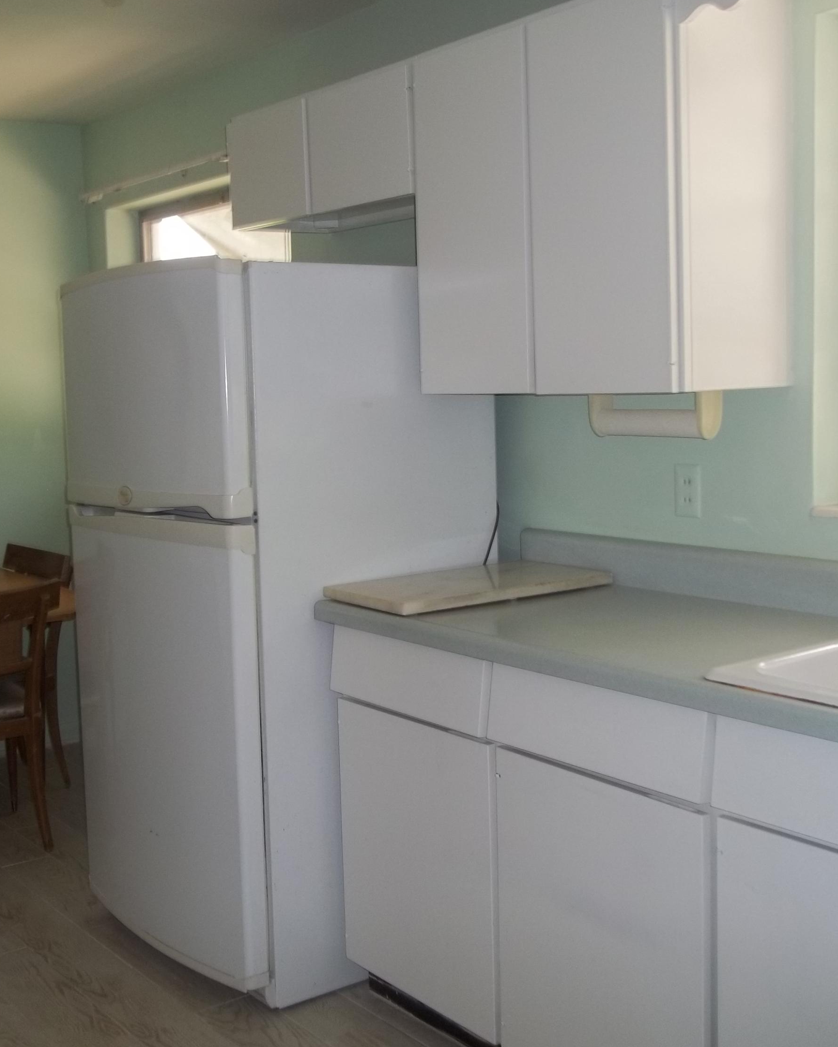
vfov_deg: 43.8
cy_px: 521
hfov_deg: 35.6
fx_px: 1302
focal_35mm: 42
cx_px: 352
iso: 64
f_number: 2.9
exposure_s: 1/30
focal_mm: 5.7
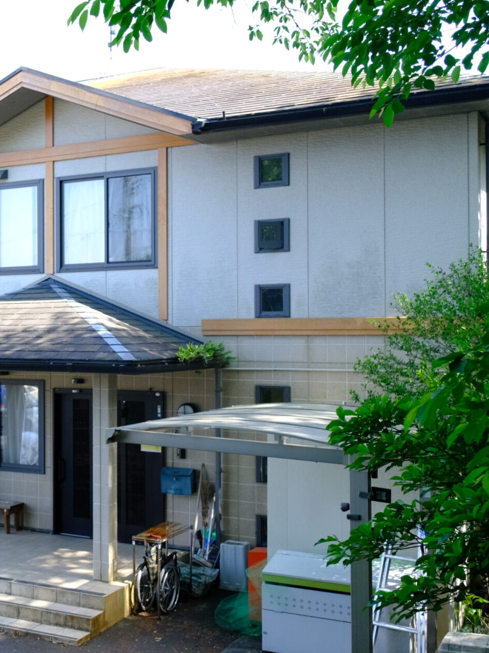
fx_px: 942
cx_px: 28
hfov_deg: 27.8
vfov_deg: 38.2
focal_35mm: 50
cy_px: 325
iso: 1600
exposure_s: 1/2500
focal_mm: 22.4
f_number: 2.8
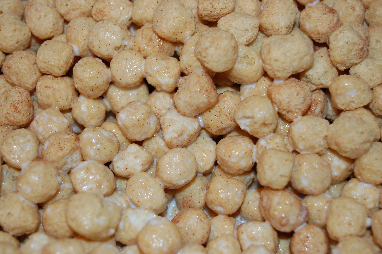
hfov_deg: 24.6
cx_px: 191
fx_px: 875
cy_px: 127
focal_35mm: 82
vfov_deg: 16.5
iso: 400
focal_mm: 55
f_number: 5.6
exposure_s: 1/60
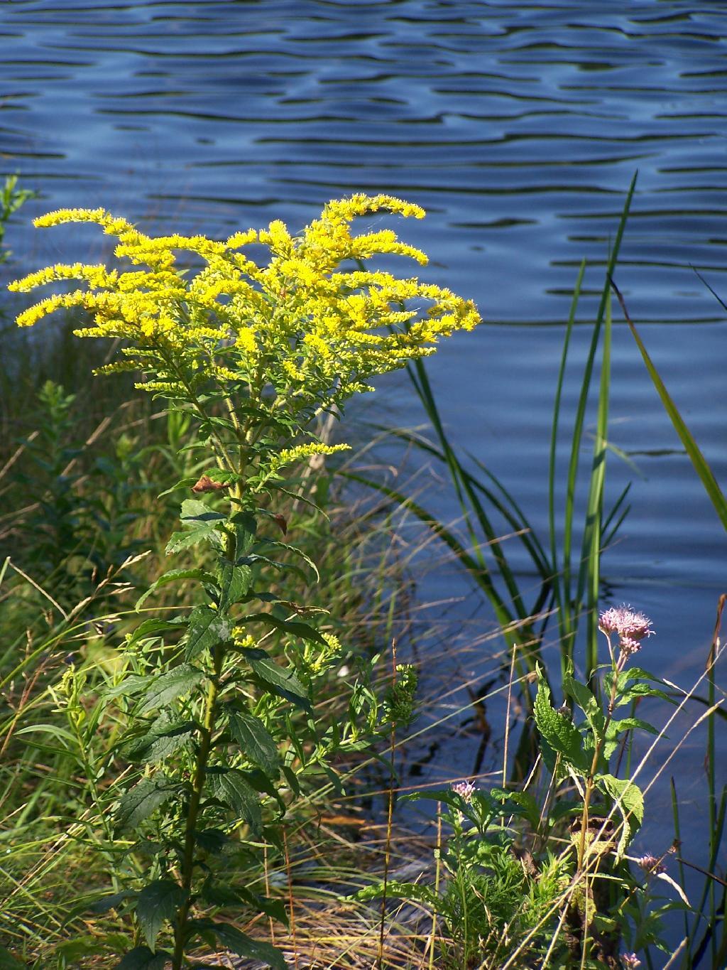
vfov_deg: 10.5
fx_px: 5292
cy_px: 485
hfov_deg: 7.9
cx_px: 364
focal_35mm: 189
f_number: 3.2
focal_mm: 31.3
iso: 80
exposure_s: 1/500
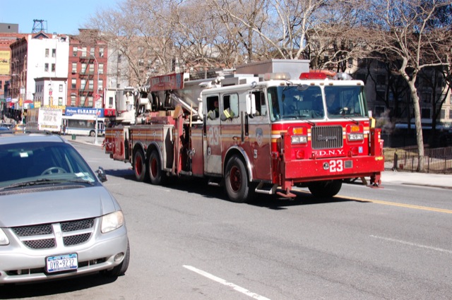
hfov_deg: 37.9
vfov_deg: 25.7
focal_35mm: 52
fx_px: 658
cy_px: 150
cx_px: 226
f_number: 11
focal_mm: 35
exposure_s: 1/500
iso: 800
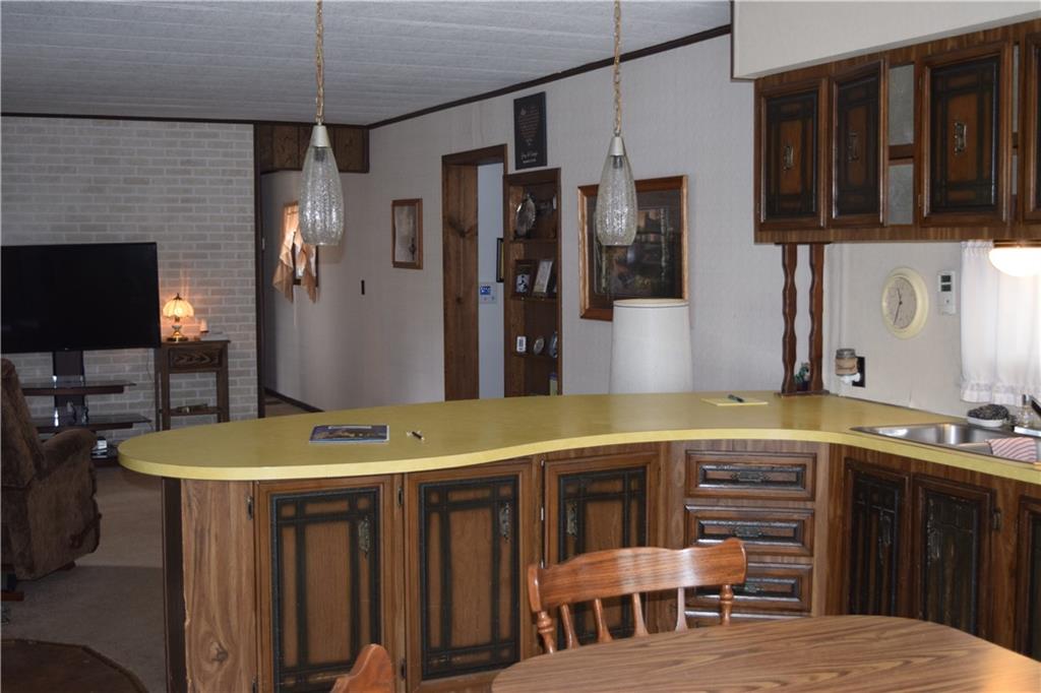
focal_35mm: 45
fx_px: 1301
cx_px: 520
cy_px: 346
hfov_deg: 43.6
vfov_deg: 29.8
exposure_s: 1/80
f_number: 4.2
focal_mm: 30
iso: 800
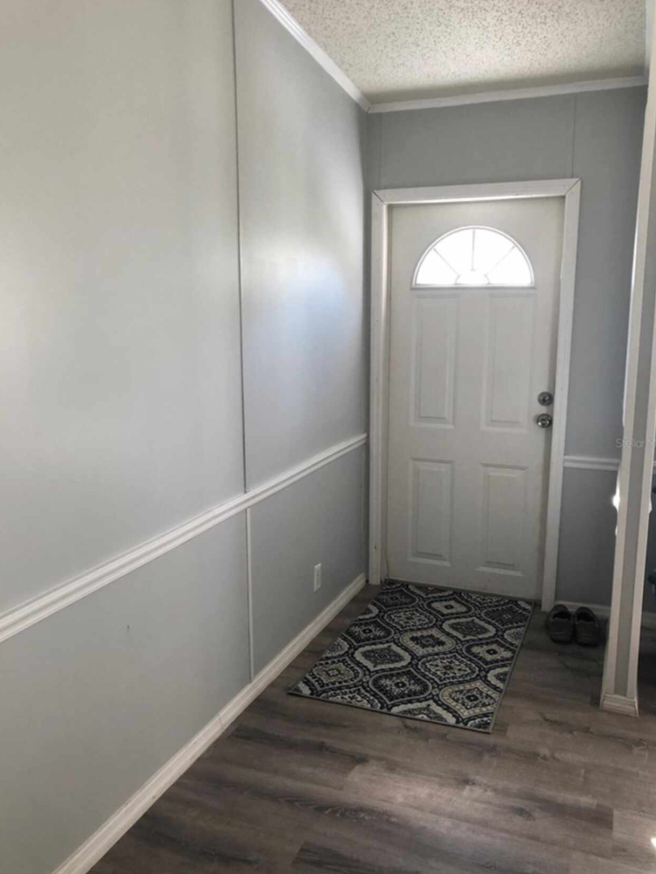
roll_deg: +0.1
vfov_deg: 61.6
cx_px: 330
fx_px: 732
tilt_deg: -9.9
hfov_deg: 48.2
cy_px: 443
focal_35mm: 29
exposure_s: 1/30
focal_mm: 3.99
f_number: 1.8
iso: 25
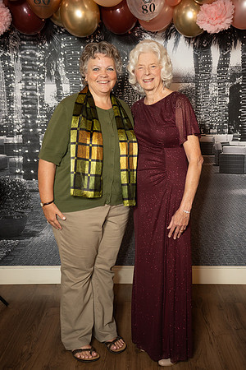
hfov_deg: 29.2
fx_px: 472
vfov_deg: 42.7
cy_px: 185
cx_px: 123
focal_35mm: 46
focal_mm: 46.1
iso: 1000
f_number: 2.8
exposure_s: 1/160
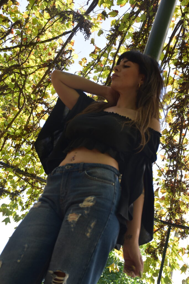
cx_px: 94
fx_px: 401
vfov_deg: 38.9
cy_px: 142
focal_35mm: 51
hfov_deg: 26.5
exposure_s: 1/250
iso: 200
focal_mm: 34
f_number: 6.3
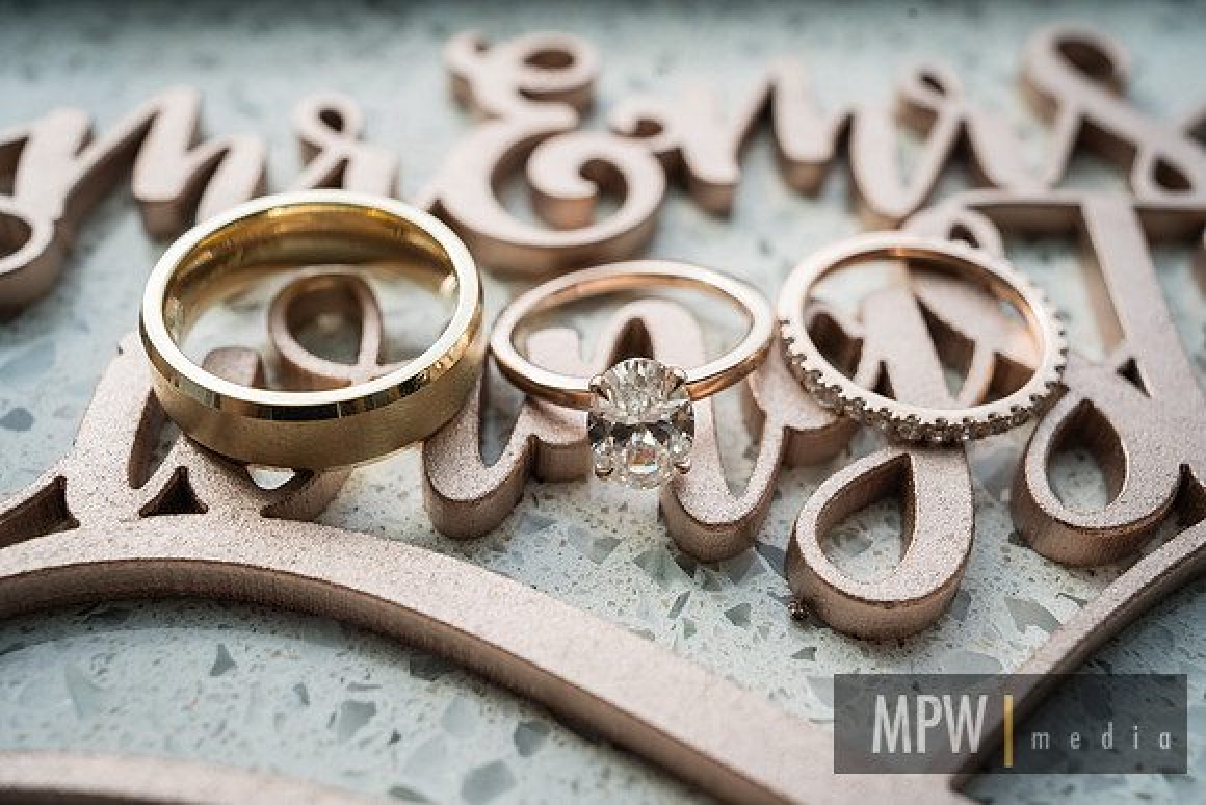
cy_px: 402
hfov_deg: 54.4
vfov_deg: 37.9
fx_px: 1173
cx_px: 603
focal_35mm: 35
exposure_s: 1/125
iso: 100
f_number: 8
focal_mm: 35
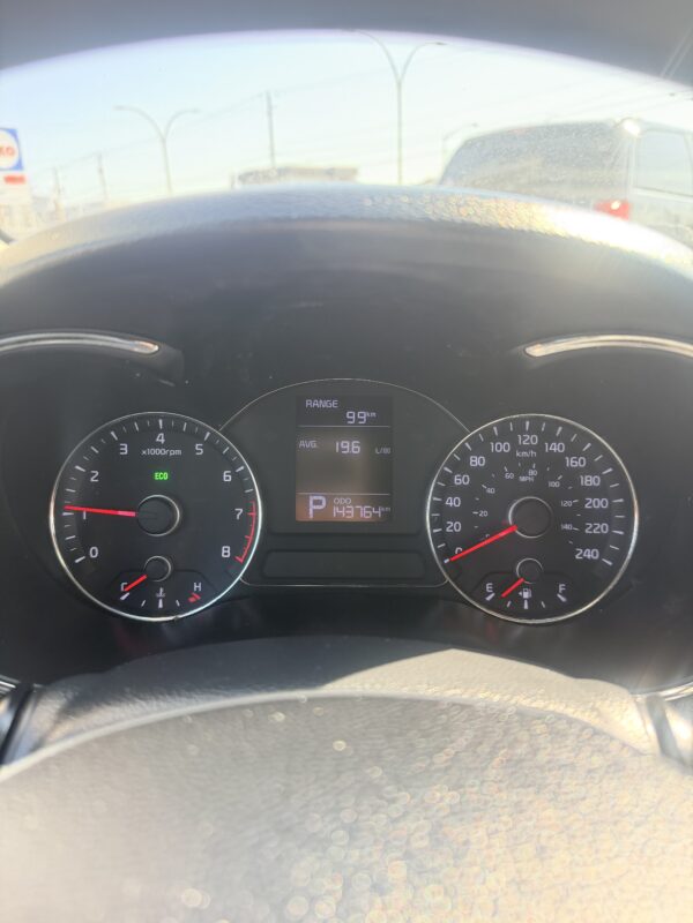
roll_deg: +2.5
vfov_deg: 71.6
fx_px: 641
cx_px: 346
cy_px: 462
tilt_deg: -20.6
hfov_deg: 56.8
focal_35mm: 24
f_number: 1.78
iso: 200
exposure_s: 1/163
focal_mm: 6.76
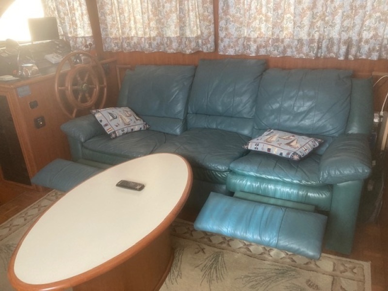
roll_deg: +3.5
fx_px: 314
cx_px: 194
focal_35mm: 28
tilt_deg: -23.8
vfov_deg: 49.7
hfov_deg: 63.4
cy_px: 146
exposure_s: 1/60
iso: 125
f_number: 1.8
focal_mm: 3.99
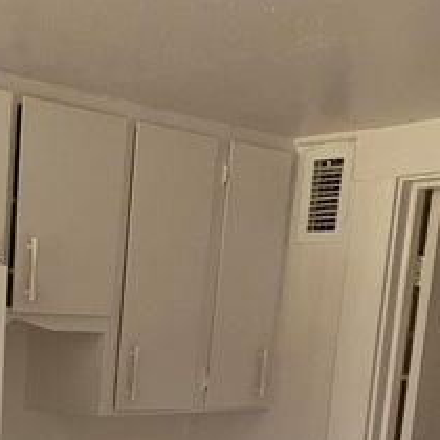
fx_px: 1007
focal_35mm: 70
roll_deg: -1.3
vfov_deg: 22.2
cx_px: -61
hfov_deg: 23.0
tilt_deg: -9.5
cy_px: 568
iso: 125
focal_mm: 4.25
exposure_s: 1/97
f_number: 1.8
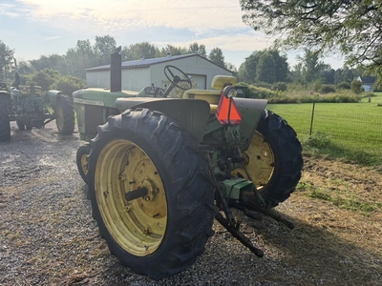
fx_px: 265
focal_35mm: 24
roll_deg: -3.2
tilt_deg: -8.6
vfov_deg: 56.8
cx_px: 191
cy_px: 143
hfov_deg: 71.6
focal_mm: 6.76
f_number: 1.78
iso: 80
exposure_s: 1/1192
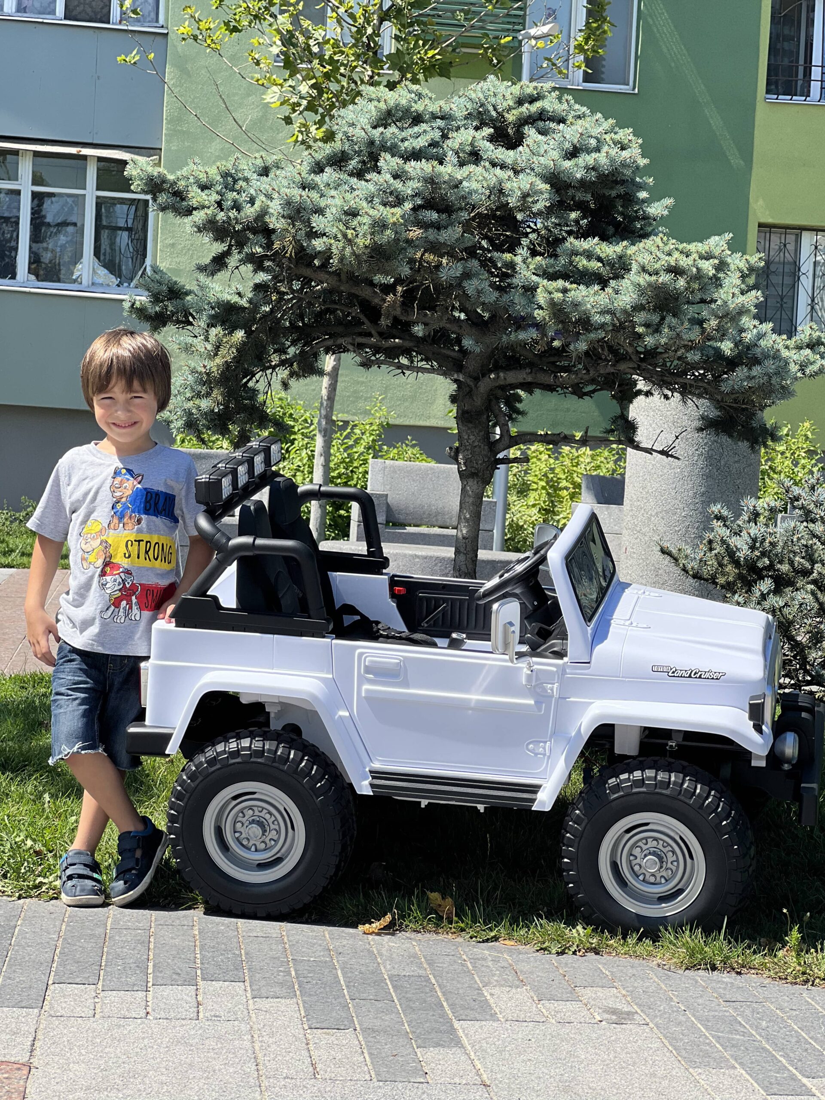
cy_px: 550
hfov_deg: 19.1
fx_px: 2447
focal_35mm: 77
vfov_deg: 25.3
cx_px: 412
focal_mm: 9
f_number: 2.8
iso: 32
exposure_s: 1/449
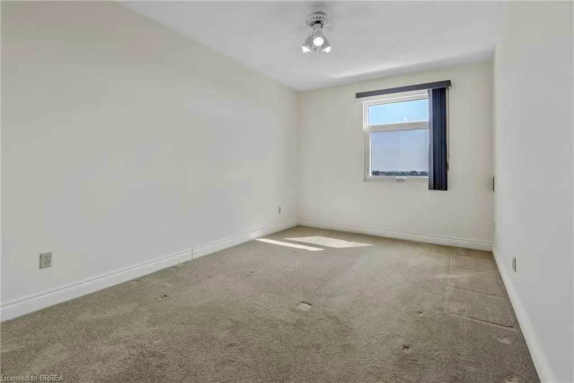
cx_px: 287
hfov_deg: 96.7
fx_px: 255
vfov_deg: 73.8
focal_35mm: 16
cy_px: 192
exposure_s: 1/5
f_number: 8
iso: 100
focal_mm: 16
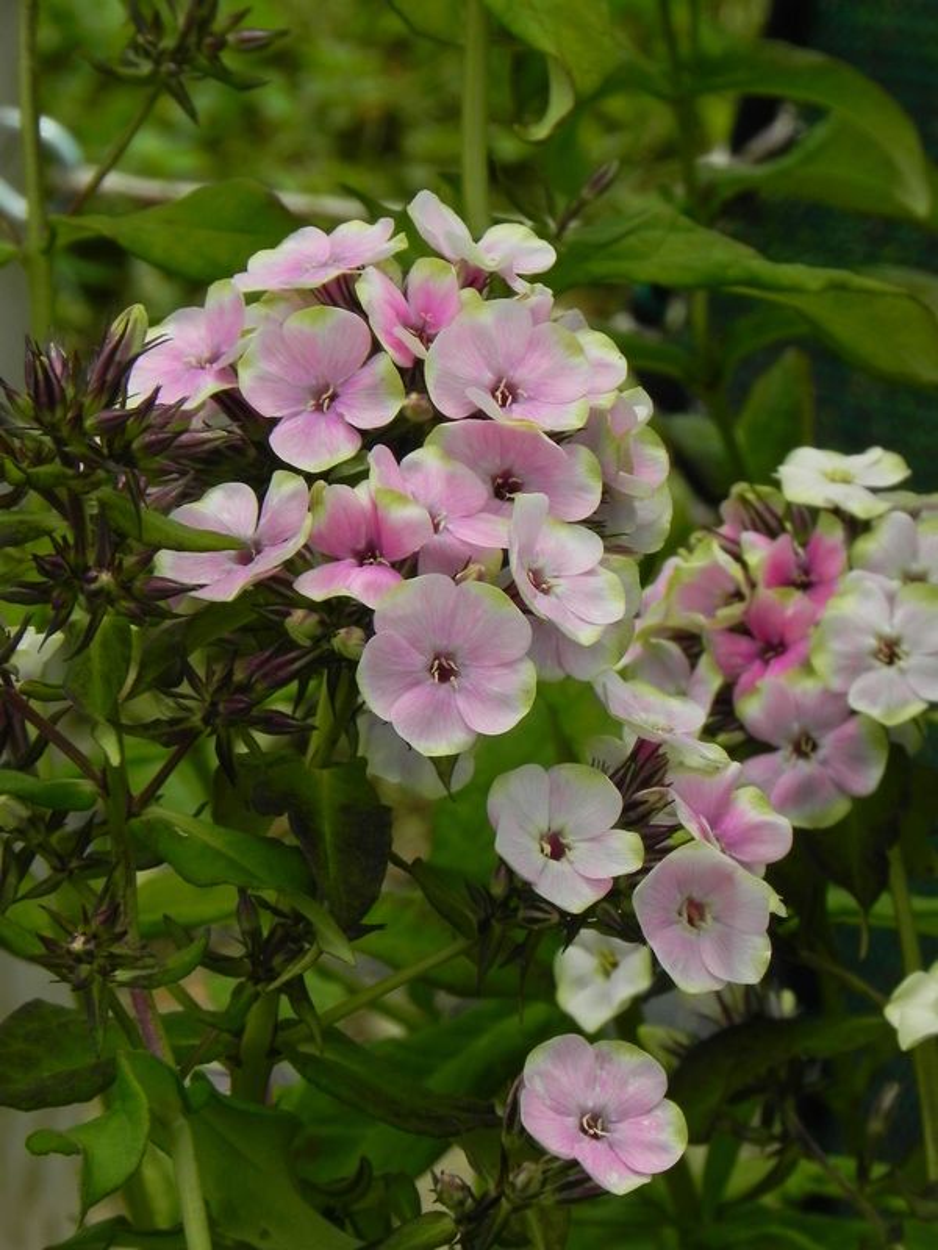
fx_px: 7660
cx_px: 469
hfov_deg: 7.0
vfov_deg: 9.3
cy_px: 625
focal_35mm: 212
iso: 160
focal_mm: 37.7
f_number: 8
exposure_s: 1/320
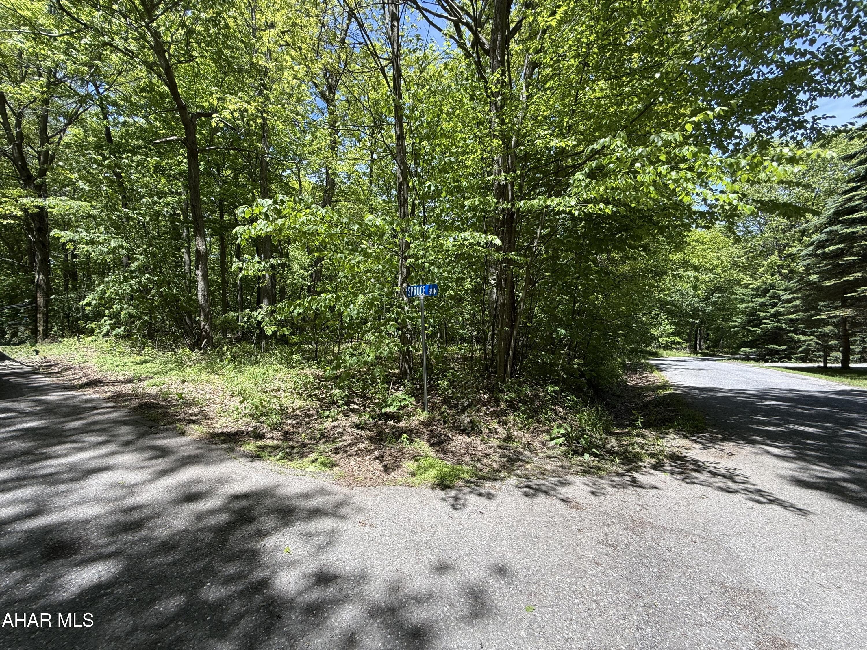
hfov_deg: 102.1
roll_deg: +2.3
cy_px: 325
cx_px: 434
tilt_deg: +0.7
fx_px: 351
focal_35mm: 14
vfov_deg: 85.7
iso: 50
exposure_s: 1/316
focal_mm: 2.22
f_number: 2.2
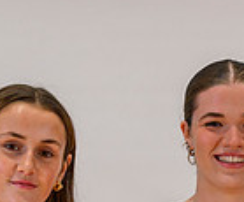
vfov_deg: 3.9
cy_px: 361
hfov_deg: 4.7
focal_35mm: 400
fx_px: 2928
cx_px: 355
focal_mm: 78
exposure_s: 1/160
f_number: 3.5
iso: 500
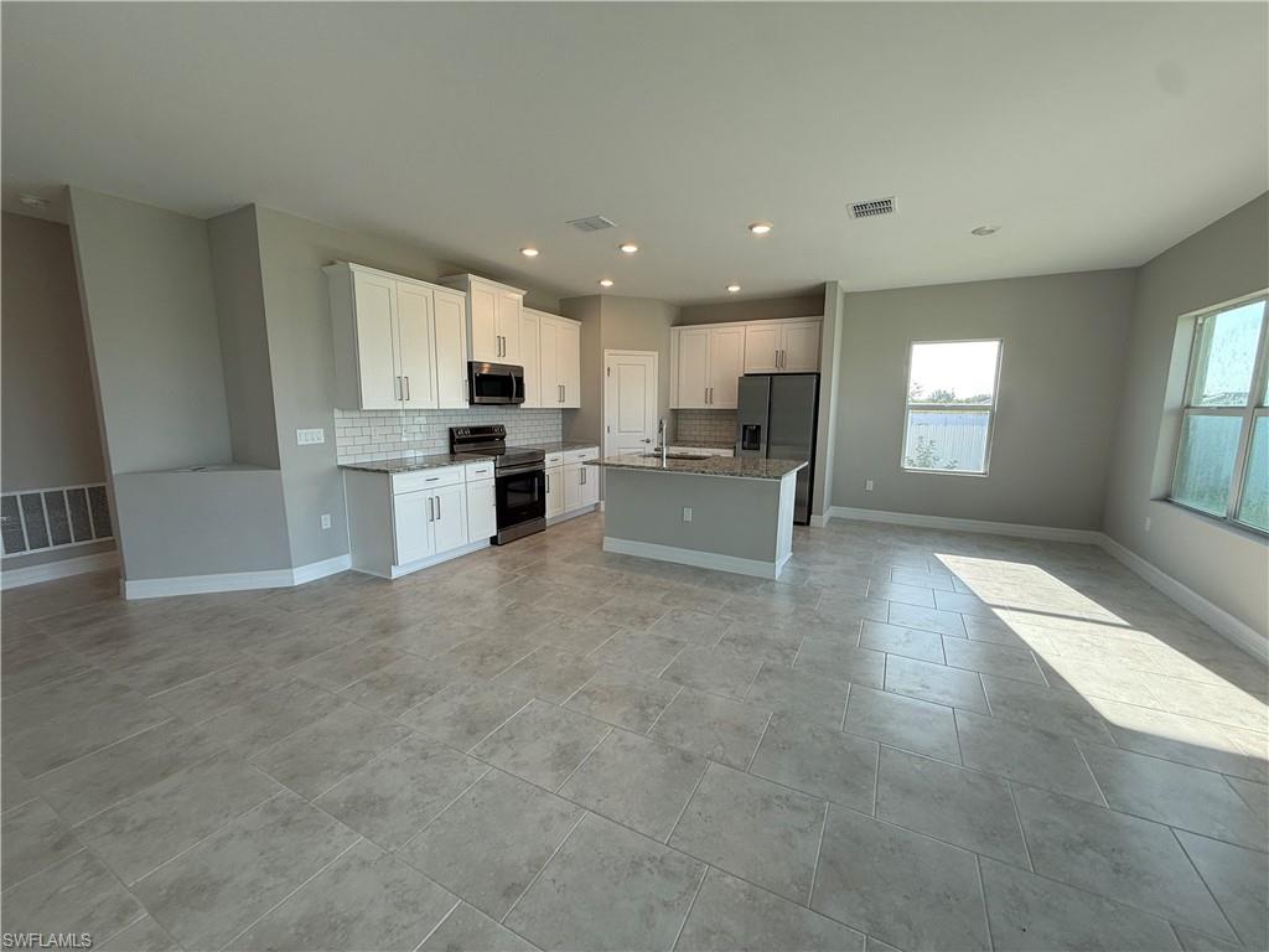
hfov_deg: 102.1
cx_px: 634
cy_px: 476
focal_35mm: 14
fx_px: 513
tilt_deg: -8.5
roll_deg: +0.1
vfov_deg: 85.7
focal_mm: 2.22
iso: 64
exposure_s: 1/132
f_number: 2.2
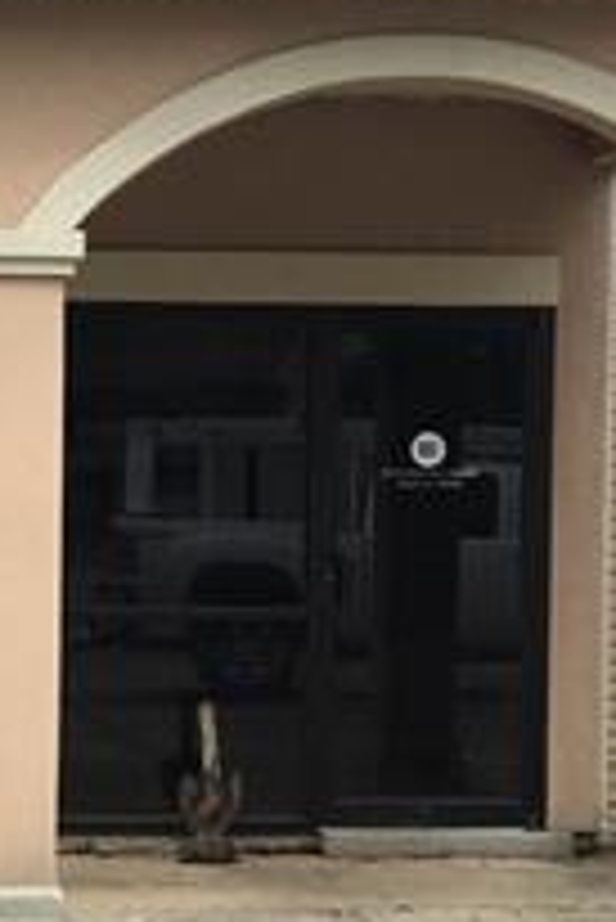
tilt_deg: -2.4
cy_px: 580
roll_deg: -1.3
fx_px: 2408
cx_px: -18
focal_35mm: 94
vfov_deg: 21.6
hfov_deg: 14.3
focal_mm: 4.15
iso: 25
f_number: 2.2
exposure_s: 1/986
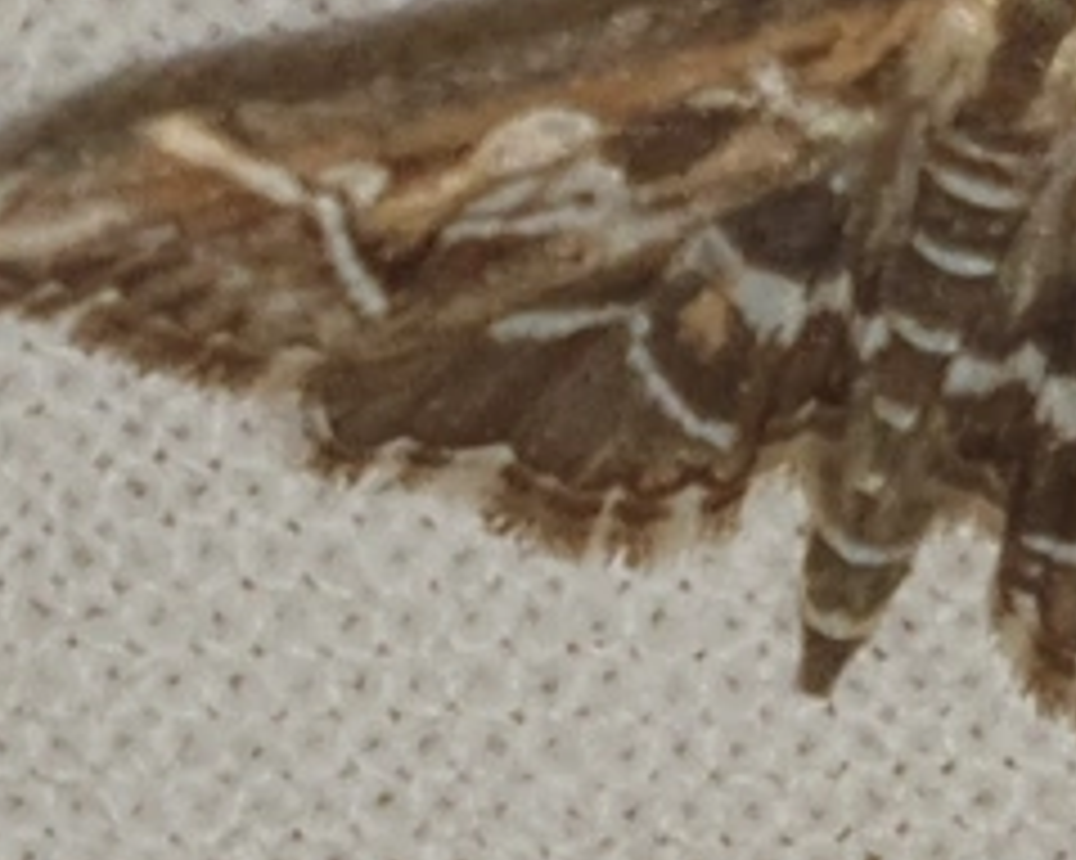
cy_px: 279
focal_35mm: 68
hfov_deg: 26.9
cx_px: 990
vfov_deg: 22.4
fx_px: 2165
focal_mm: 4.3
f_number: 2.4
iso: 50
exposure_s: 1/1733
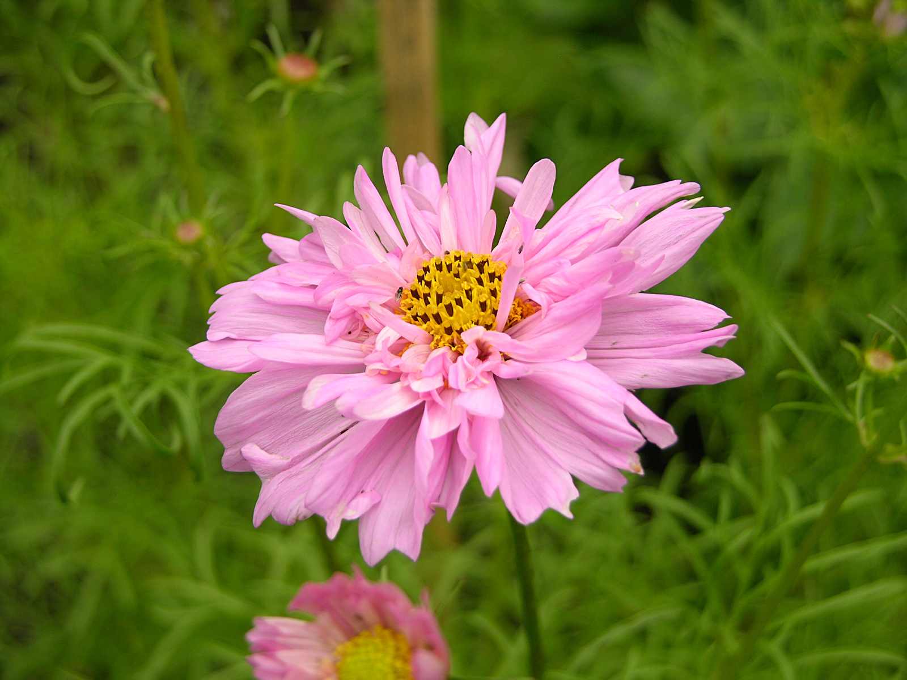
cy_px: 340
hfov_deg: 22.3
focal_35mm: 88
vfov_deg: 16.8
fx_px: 2306
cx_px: 454
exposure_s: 1/125
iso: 50
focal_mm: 22.3
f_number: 3.5
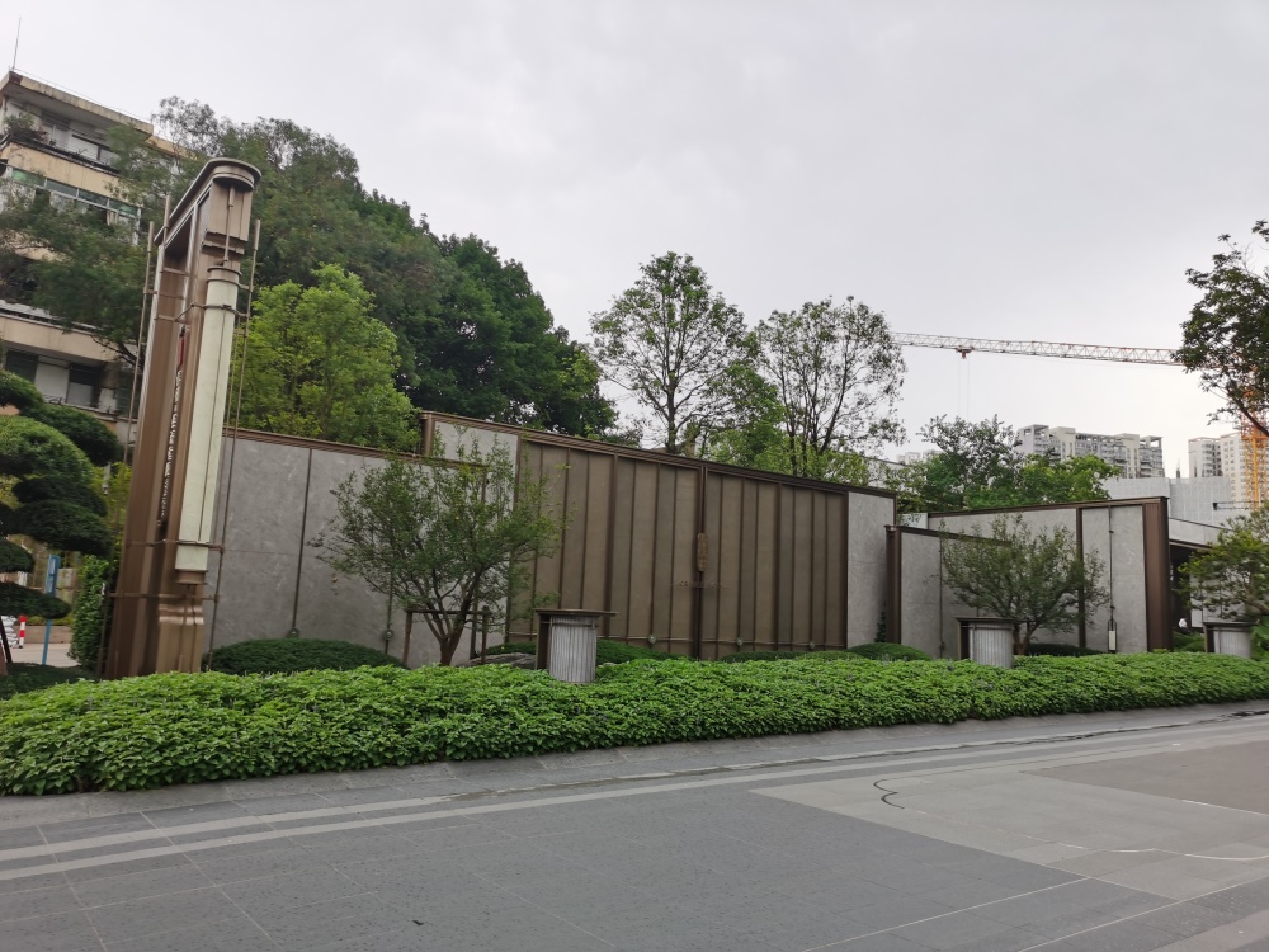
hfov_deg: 65.3
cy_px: 476
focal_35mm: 27
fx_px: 990
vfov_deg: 51.4
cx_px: 634
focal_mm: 5.58
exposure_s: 1/603
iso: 50
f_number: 1.8
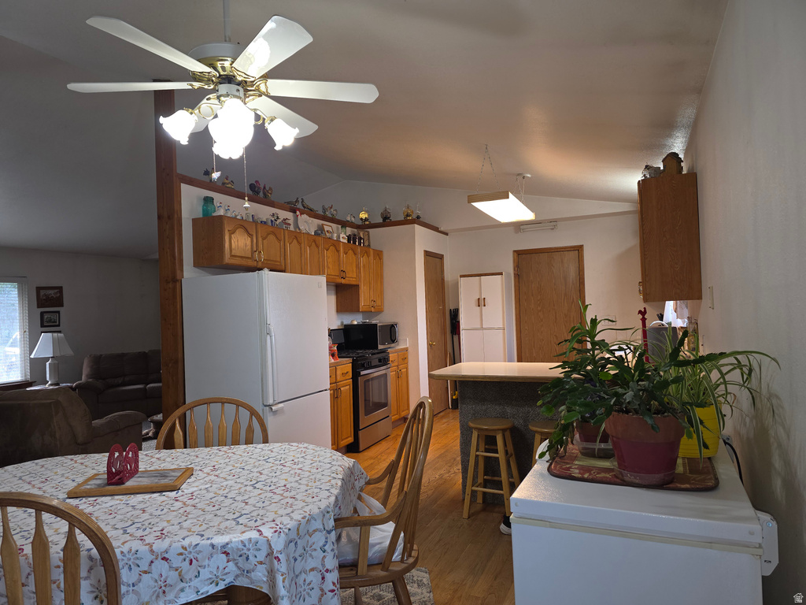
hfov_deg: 73.9
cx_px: 403
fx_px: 536
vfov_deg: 58.9
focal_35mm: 23
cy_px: 302
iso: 64
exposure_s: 1/60
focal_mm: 6.3
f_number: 1.7
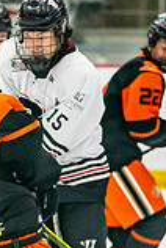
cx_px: -39
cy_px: 309
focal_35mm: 490
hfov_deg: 2.8
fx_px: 3374
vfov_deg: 4.2
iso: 3200
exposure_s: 1/1250
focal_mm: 114
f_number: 2.8
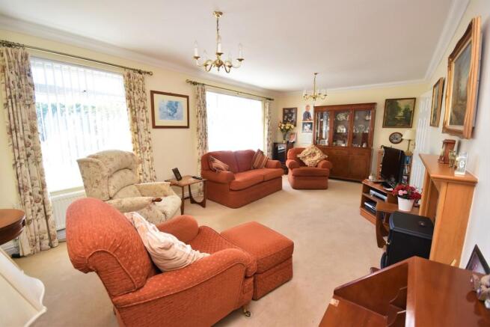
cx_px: 245
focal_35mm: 15
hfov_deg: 100.4
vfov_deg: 77.4
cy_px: 164
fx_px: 204
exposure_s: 1/200
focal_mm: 10
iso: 500
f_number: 5
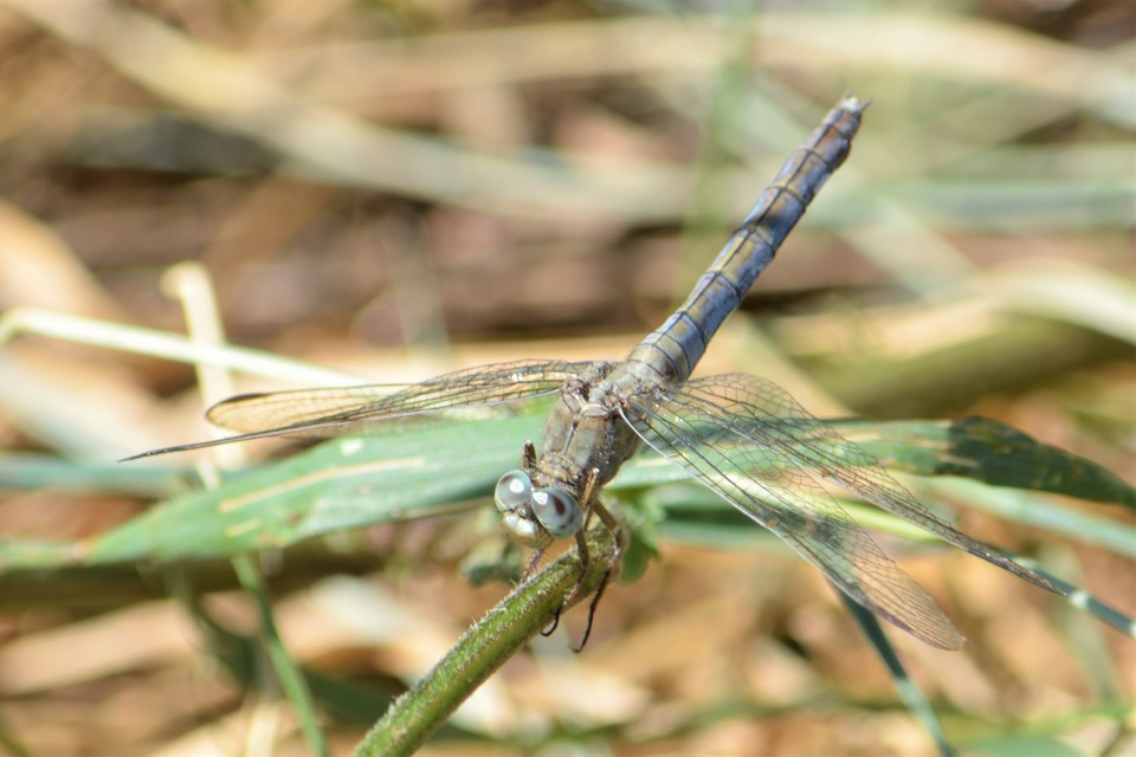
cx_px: 568
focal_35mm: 450
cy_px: 378
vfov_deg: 3.1
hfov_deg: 4.6
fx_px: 14199
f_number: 8
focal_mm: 300
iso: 100
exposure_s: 1/160
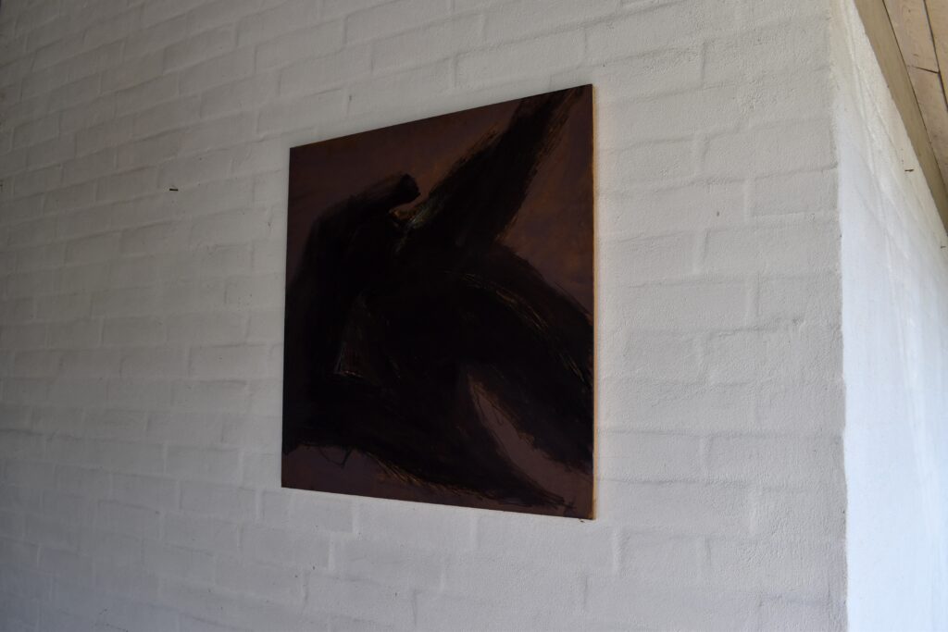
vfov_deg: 41.7
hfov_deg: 59.5
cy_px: 316
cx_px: 474
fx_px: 830
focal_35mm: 32
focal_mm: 21
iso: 320
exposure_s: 1/250
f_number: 8
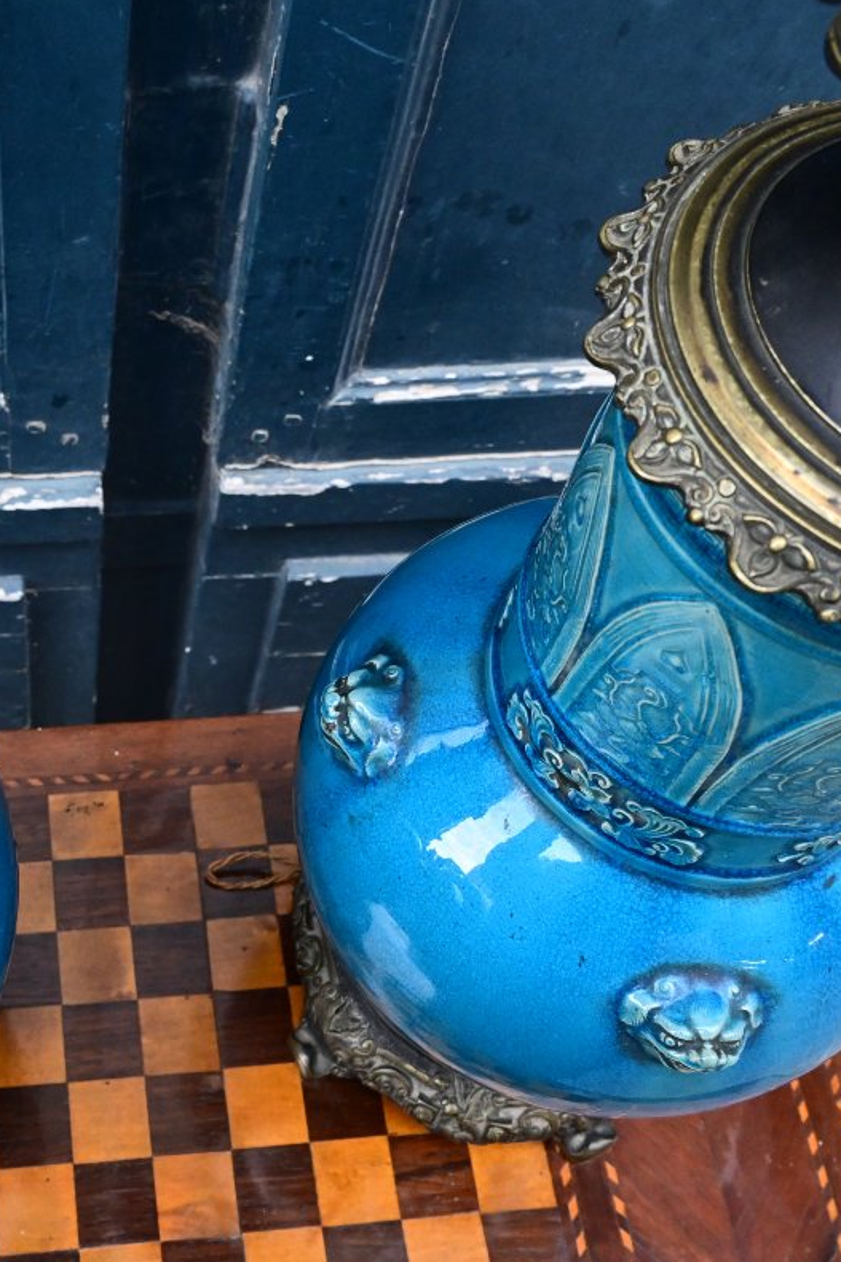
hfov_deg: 29.3
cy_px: 632
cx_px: 131
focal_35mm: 44
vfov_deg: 44.2
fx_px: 1556
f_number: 8
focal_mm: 19.5
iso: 2200
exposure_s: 1/60
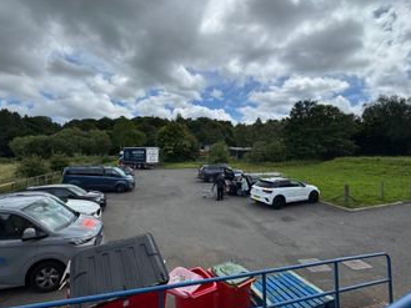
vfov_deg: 74.7
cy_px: 143
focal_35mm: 17
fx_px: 202
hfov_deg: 90.9
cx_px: 194
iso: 50
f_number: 2.2
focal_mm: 2.22
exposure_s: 1/2770
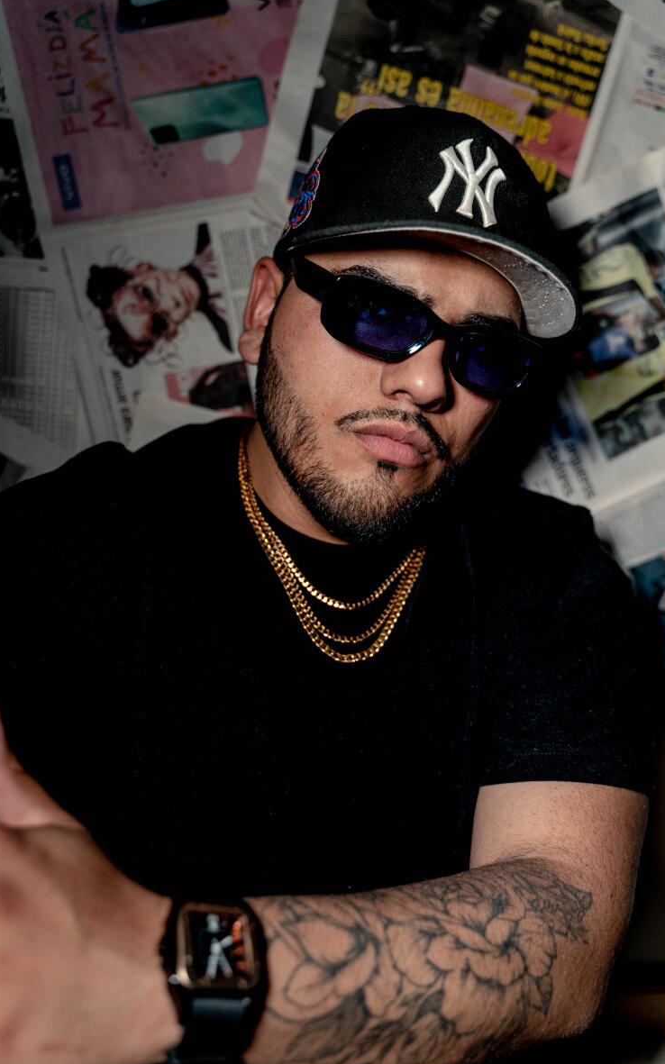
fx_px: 841
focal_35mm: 29
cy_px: 532
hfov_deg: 43.1
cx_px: 341
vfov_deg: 64.6
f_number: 2.8
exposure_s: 1/125
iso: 640
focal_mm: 28
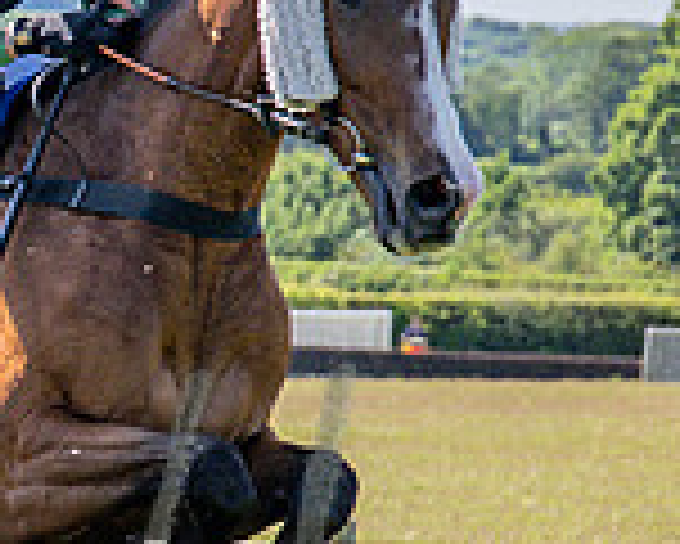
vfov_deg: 3.6
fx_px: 8700
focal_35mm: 432
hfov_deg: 4.5
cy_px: 220
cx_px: -13
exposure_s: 1/2000
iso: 200
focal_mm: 70
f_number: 4
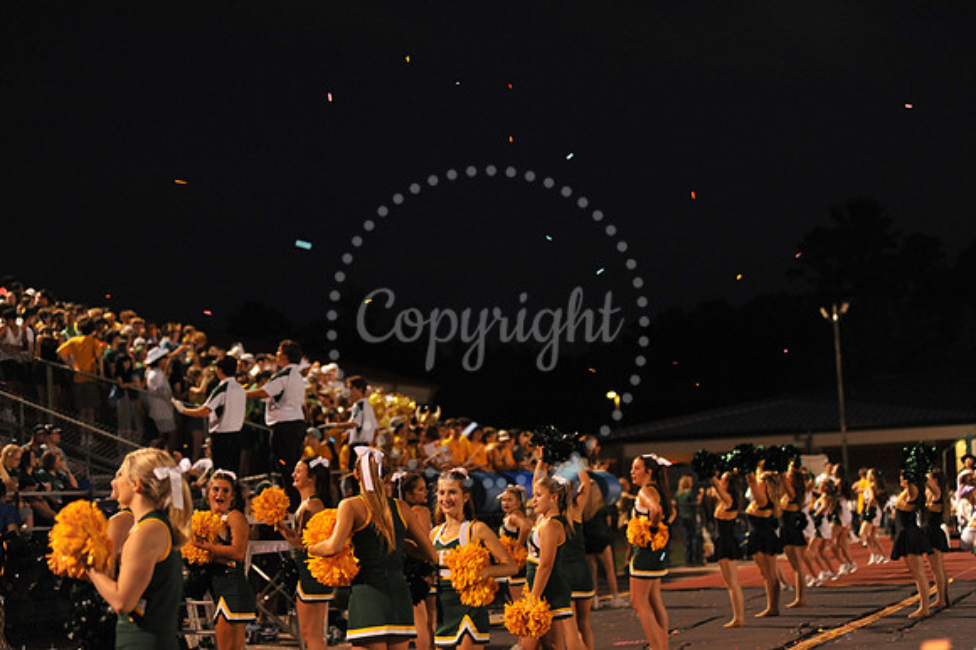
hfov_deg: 23.7
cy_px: 325
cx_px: 488
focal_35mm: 86
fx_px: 2330
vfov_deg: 15.9
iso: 2000
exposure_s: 1/250
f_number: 2.8
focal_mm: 86
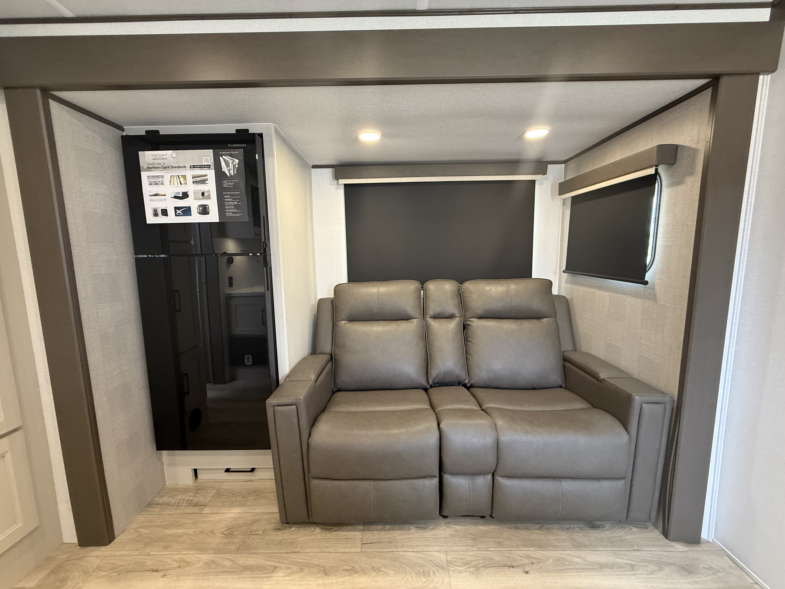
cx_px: 392
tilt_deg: -7.1
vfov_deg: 85.7
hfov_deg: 102.1
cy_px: 294
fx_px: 317
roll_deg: -0.2
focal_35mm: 14
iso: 320
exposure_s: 1/60
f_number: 2.2
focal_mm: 2.22
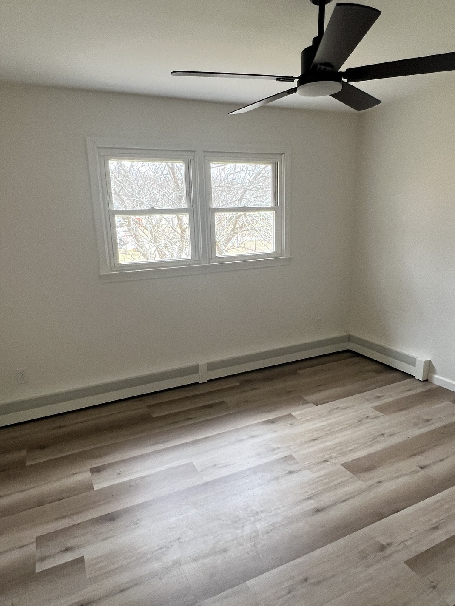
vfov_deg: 78.9
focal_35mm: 21
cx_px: 220
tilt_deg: -14.1
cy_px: 320
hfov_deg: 63.4
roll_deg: +1.3
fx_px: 368
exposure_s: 1/99
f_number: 1.8
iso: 125
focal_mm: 1.57
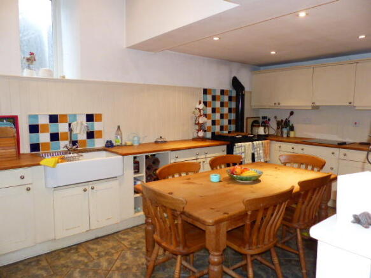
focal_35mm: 25
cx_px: 186
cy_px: 139
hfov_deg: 69.4
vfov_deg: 54.9
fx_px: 268
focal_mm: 4.5
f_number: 2.8
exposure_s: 1/60
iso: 400
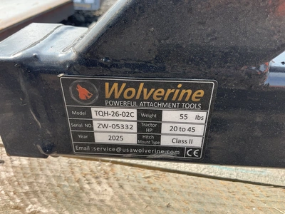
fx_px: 239
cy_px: 107
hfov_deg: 61.7
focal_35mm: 29
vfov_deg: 48.2
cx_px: 142
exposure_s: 1/422
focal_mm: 3
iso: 25
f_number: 1.8
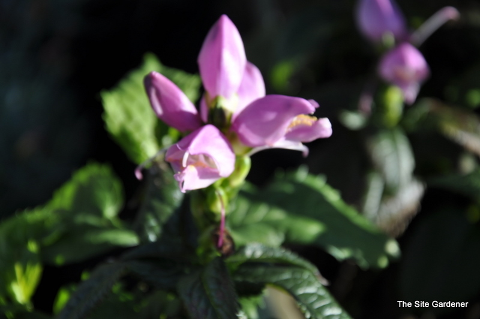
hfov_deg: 14.0
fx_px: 1958
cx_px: 240
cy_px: 160
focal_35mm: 147
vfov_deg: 9.3
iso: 200
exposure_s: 1/200
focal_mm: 98
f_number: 7.1
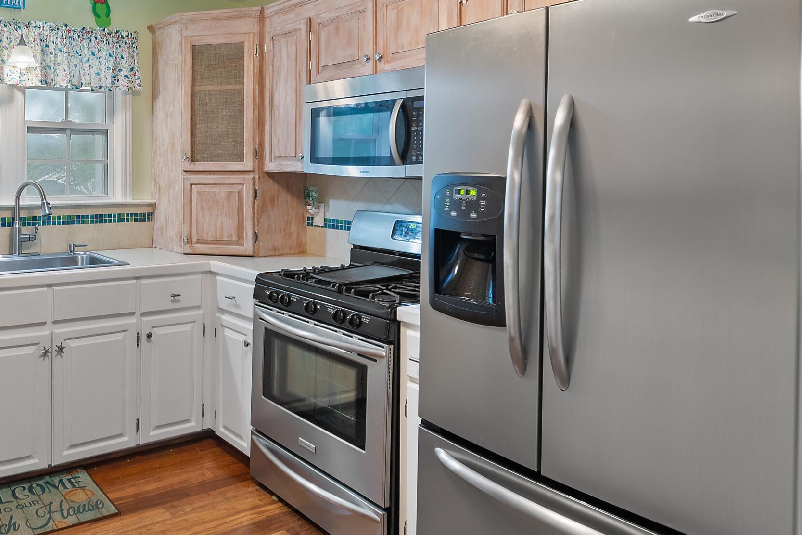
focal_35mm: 27
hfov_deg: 62.0
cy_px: 169
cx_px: 165
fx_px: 601
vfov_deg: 47.0
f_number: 4.5
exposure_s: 1
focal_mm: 10
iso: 100
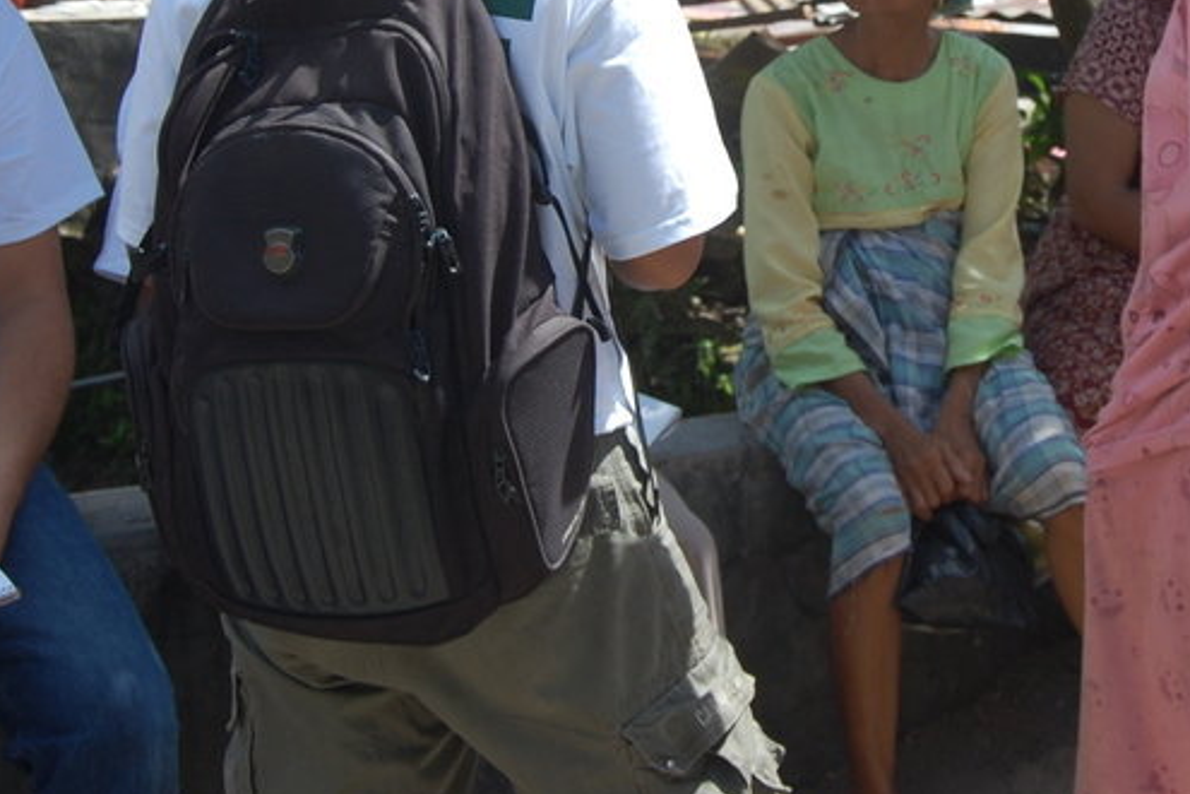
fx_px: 3074
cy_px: 69
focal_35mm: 93
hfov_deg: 21.8
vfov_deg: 14.5
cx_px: 825
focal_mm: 30
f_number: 8
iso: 200
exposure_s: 1/250
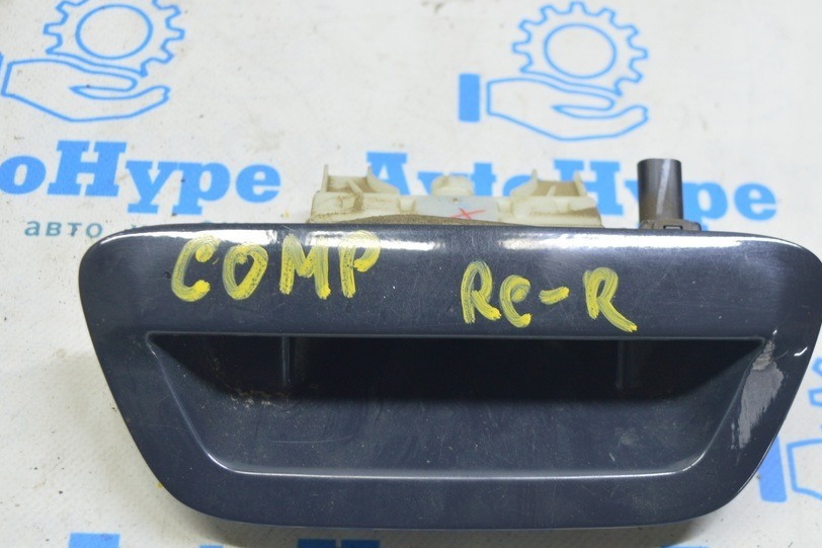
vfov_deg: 23.1
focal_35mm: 59
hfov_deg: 34.1
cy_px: 324
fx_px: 1338
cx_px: 454
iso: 400
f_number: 5.6
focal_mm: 31
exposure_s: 1/15
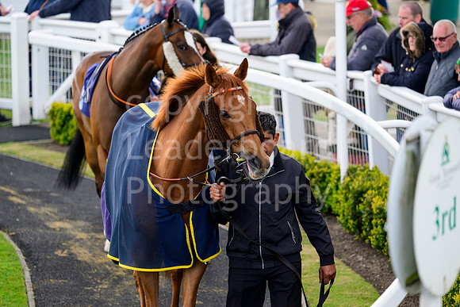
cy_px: 154
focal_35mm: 230
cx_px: 230
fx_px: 2939
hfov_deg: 8.9
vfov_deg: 6.0
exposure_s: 1/640
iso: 1000
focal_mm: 230
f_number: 5.6
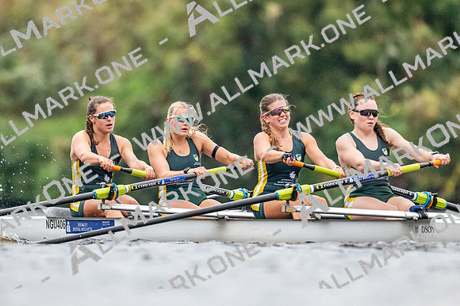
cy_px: 153
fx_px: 11493
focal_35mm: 900
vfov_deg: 1.5
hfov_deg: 2.3
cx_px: 230
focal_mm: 600
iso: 4000
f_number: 4
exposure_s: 1/2500
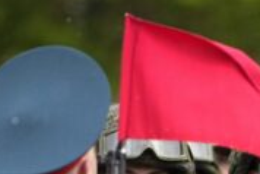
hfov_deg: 1.3
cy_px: 304
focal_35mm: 1548
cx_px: 289
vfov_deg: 0.9
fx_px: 11189
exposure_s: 1/2500
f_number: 6.3
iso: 1600
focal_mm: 397
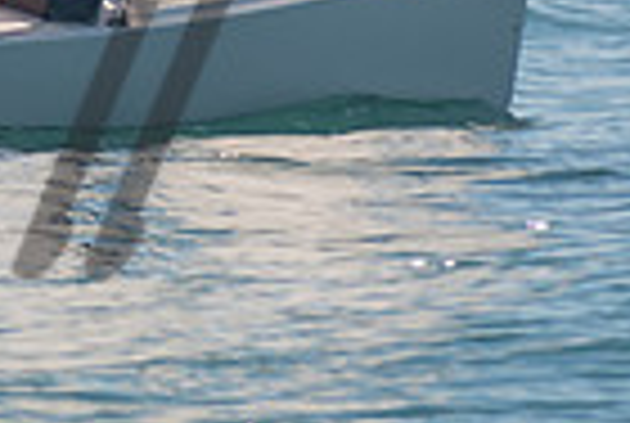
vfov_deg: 1.9
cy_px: -344
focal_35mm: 714
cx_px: -184
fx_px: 12522
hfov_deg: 2.9
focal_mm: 110
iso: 400
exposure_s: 1/1000
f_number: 4.8
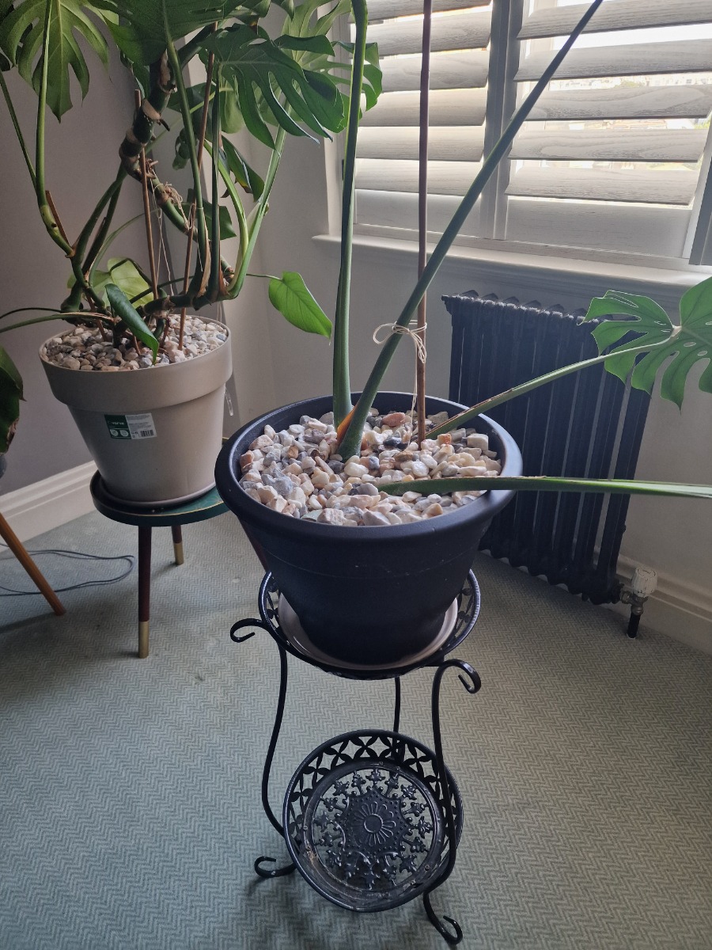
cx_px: 356
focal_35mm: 23
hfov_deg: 58.9
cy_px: 475
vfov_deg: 73.9
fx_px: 631
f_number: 1.8
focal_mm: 6.4
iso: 125
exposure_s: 1/100
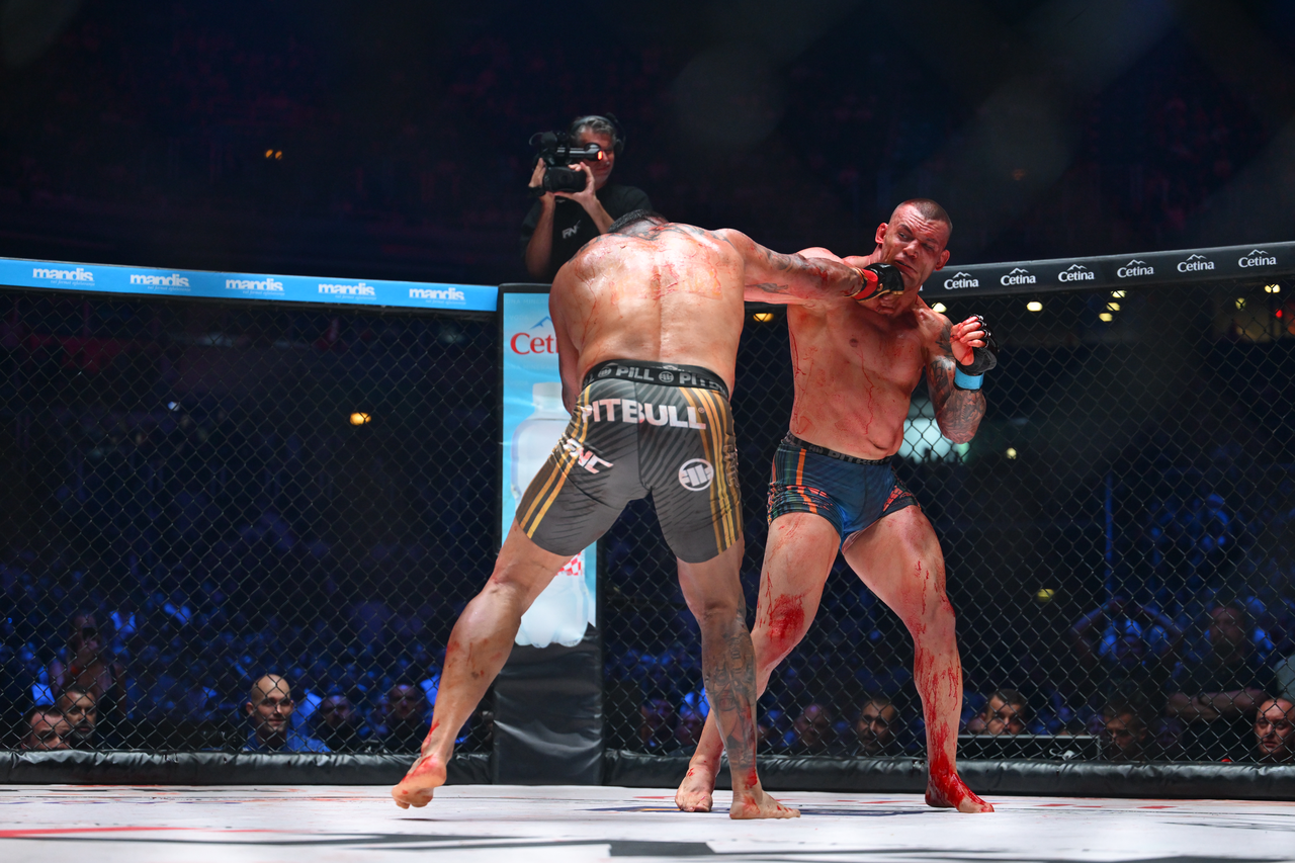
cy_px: 432
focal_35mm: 73
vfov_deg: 18.7
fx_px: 2625
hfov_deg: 27.7
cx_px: 648
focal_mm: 73
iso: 3200
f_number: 2.8
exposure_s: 1/1000
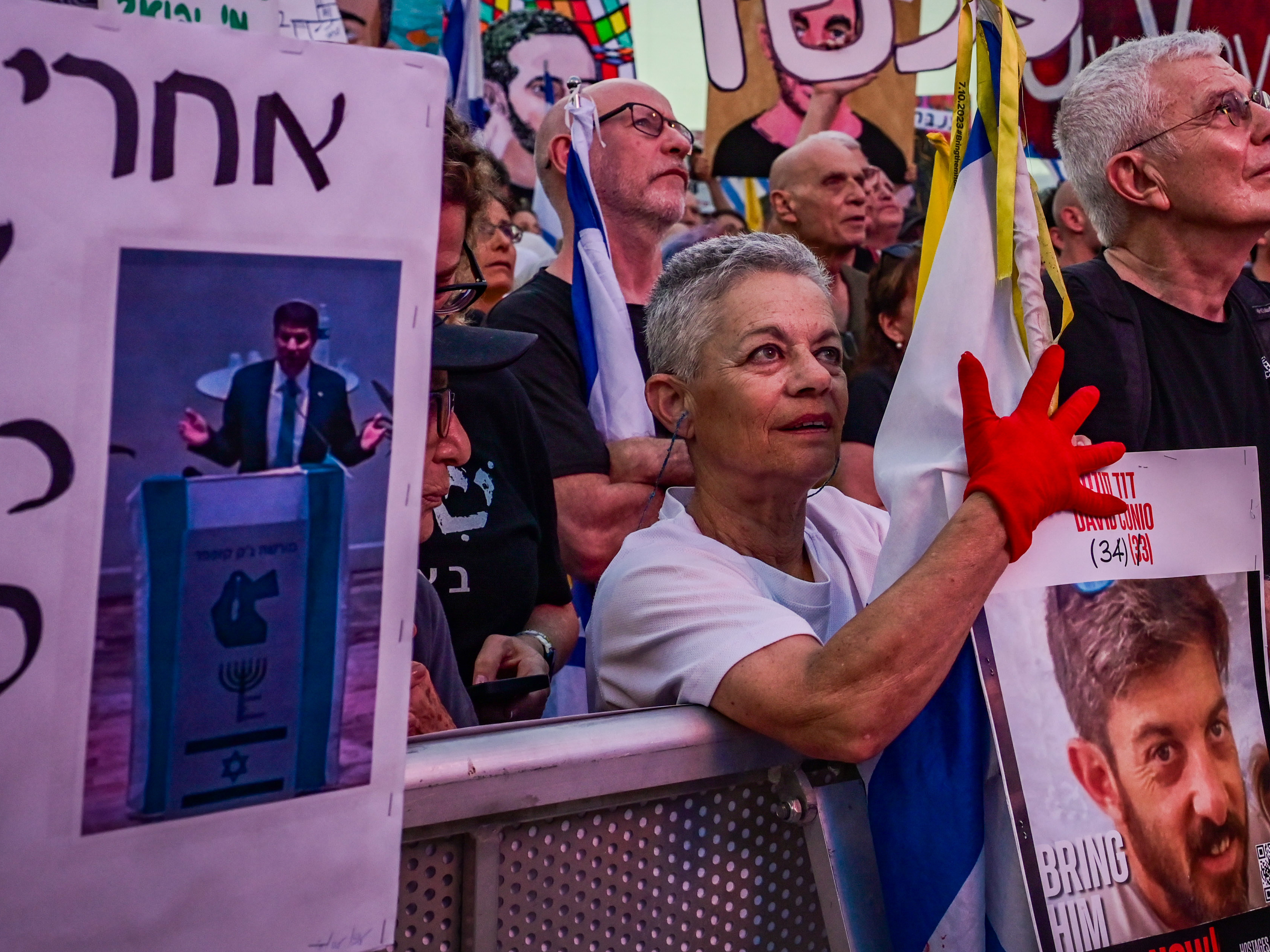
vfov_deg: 26.3
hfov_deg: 34.3
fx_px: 2018
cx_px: 923
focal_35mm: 55
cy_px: 274
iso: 2000
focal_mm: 32
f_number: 5.6
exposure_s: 1/200
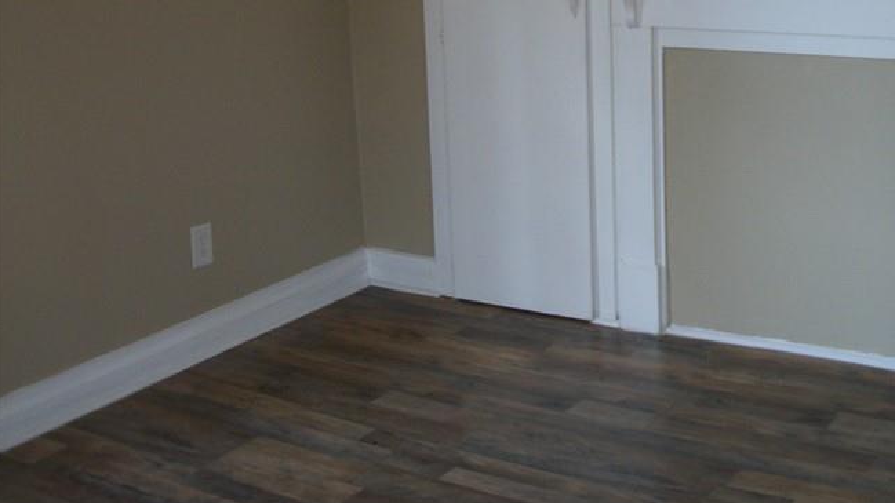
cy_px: 165
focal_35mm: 55
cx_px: 698
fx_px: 1305
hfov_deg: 36.7
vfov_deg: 21.7
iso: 80
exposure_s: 1/60
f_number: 2.9
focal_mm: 5.7
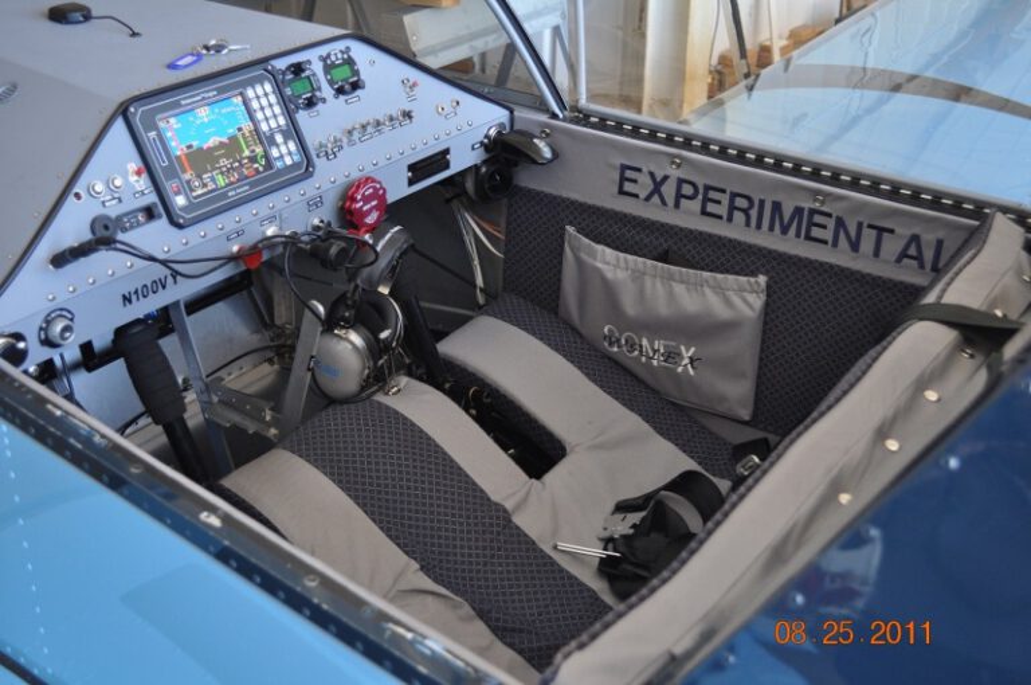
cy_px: 342
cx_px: 516
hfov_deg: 45.0
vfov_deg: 30.8
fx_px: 1244
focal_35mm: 44
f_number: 4.5
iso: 720
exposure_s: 1/60
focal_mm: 29
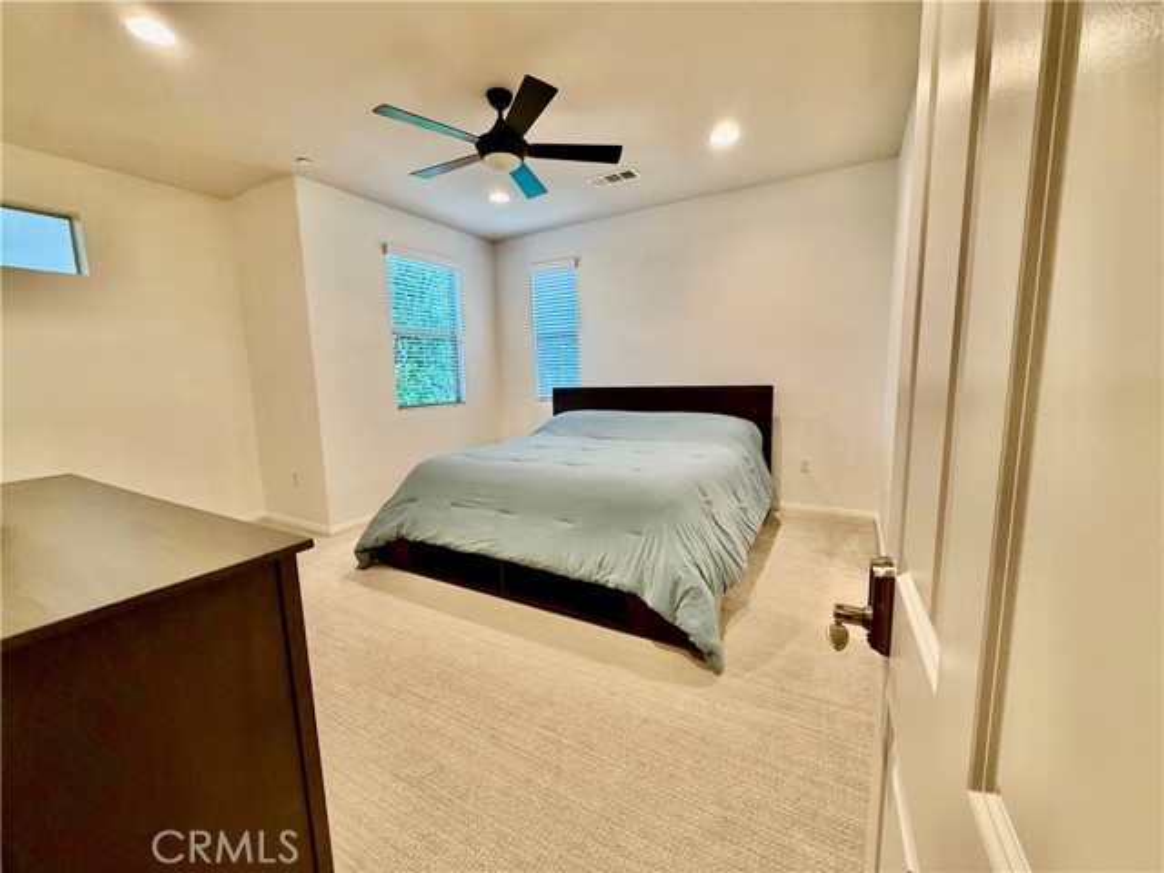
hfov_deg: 102.1
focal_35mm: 14
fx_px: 471
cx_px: 582
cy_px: 436
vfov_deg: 85.7
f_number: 2.2
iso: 250
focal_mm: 2.22
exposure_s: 1/60
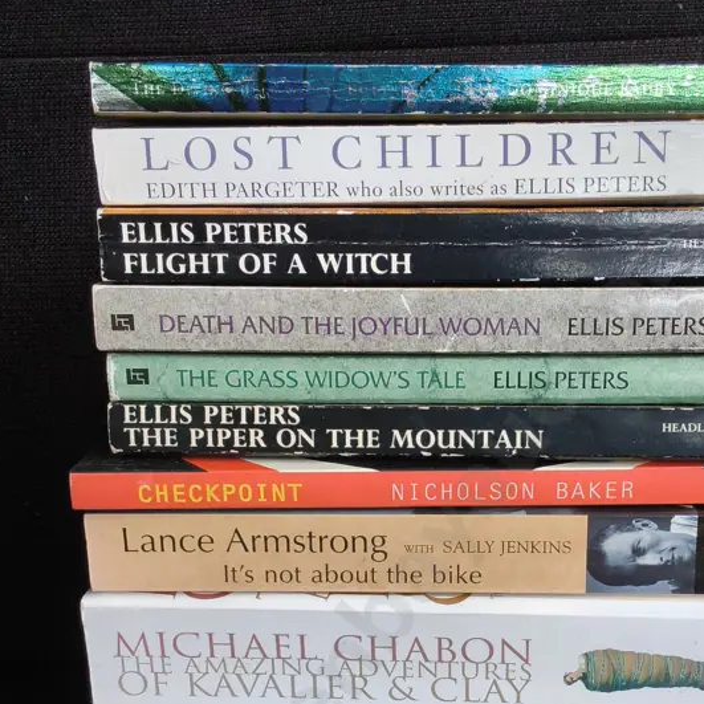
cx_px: 457
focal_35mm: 46
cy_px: 522
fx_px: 1058
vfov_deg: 36.0
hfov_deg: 36.5
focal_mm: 2.87
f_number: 2
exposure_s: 1/120
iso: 80
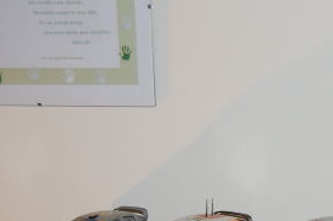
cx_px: 381
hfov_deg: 18.1
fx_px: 998
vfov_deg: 12.4
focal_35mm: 108
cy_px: 227
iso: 400
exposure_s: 1/60
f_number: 4.5
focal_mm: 31
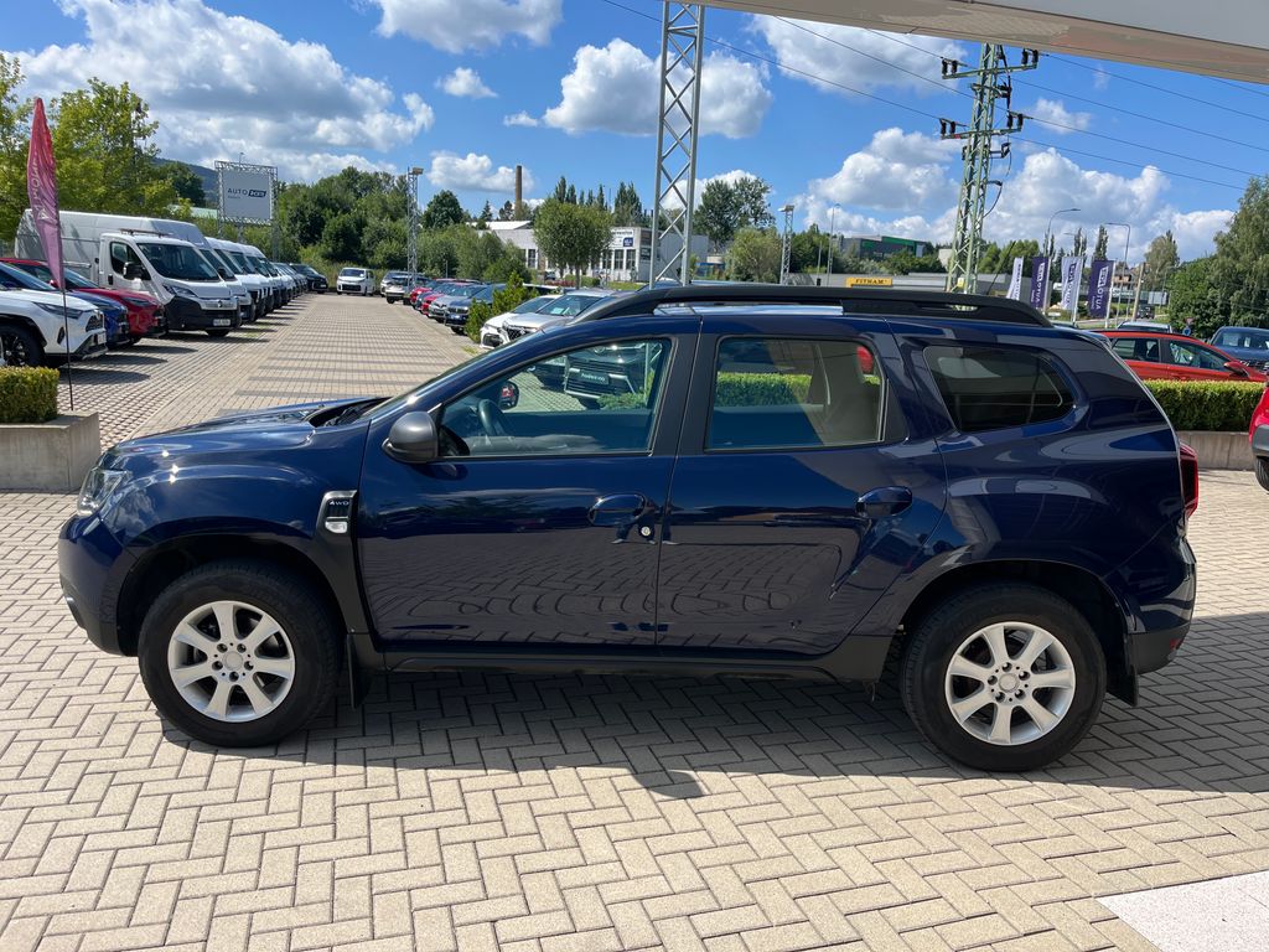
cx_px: 634
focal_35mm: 26
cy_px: 476
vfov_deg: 53.1
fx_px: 953
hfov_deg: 67.3
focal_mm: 5.1
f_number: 1.6
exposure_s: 1/2309
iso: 50
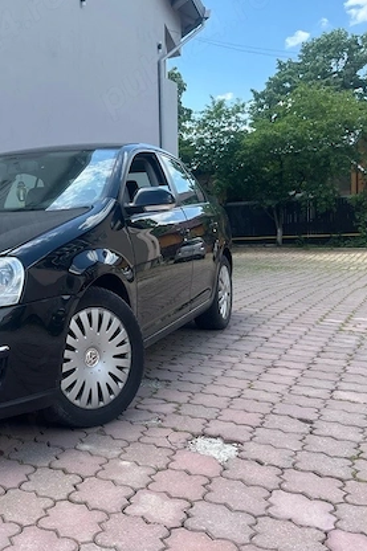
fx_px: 597
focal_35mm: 39
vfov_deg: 49.5
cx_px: 32
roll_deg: +2.5
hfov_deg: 32.4
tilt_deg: -2.5
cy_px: 261
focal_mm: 5.1
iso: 50
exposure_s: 1/983
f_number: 1.6
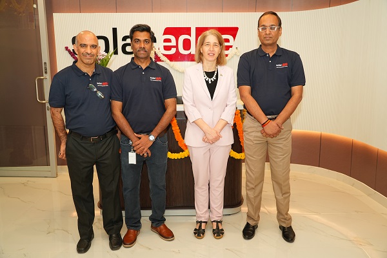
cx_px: 194
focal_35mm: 30
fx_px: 322
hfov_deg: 62.0
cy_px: 129
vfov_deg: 43.5
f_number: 4.5
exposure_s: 1/125
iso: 800
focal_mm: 30
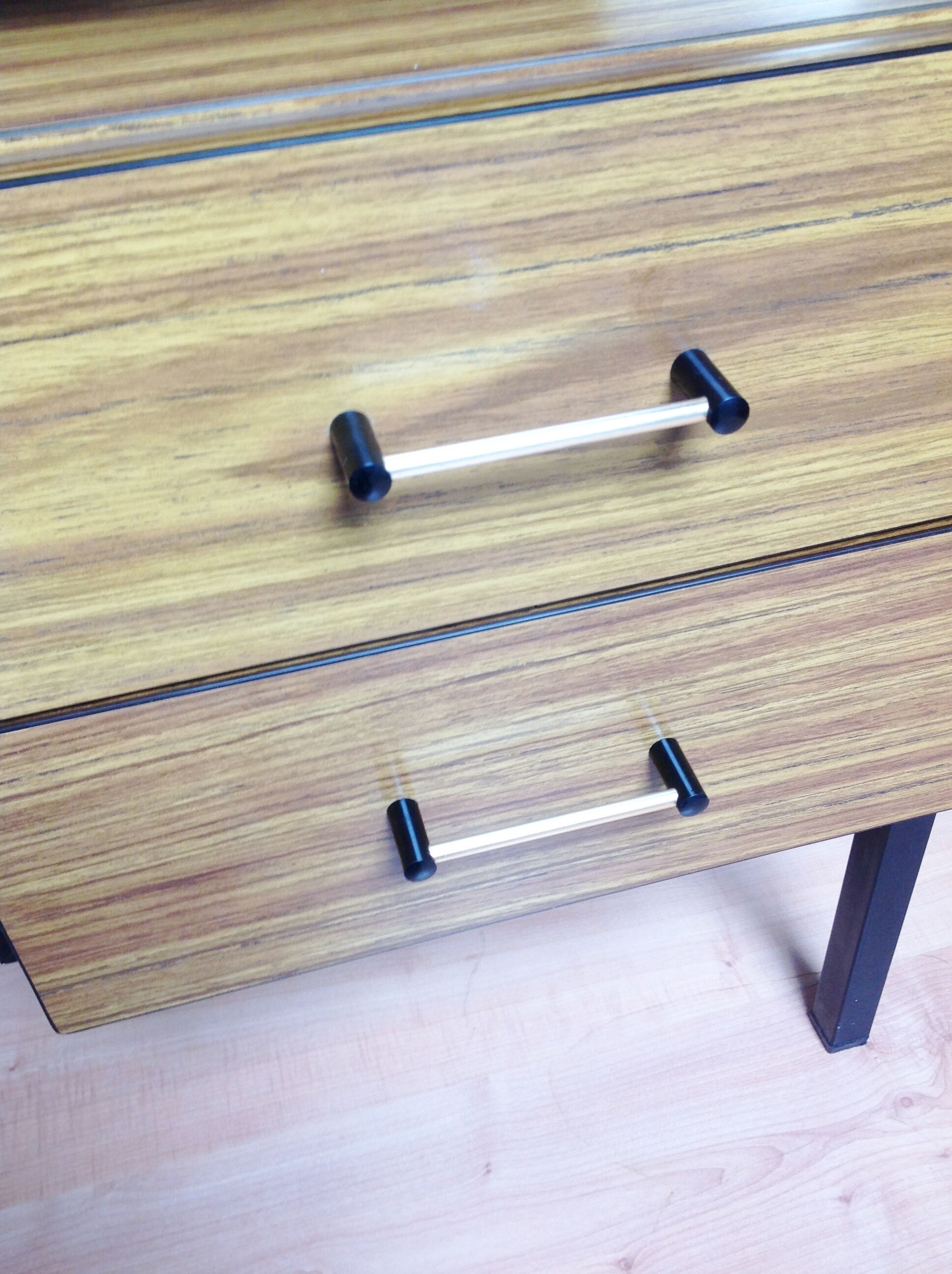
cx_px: 476
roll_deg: +7.5
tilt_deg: -39.5
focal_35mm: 35
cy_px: 637
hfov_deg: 40.6
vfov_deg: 52.7
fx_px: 1287
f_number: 2.4
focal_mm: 4.28
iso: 50
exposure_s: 1/30
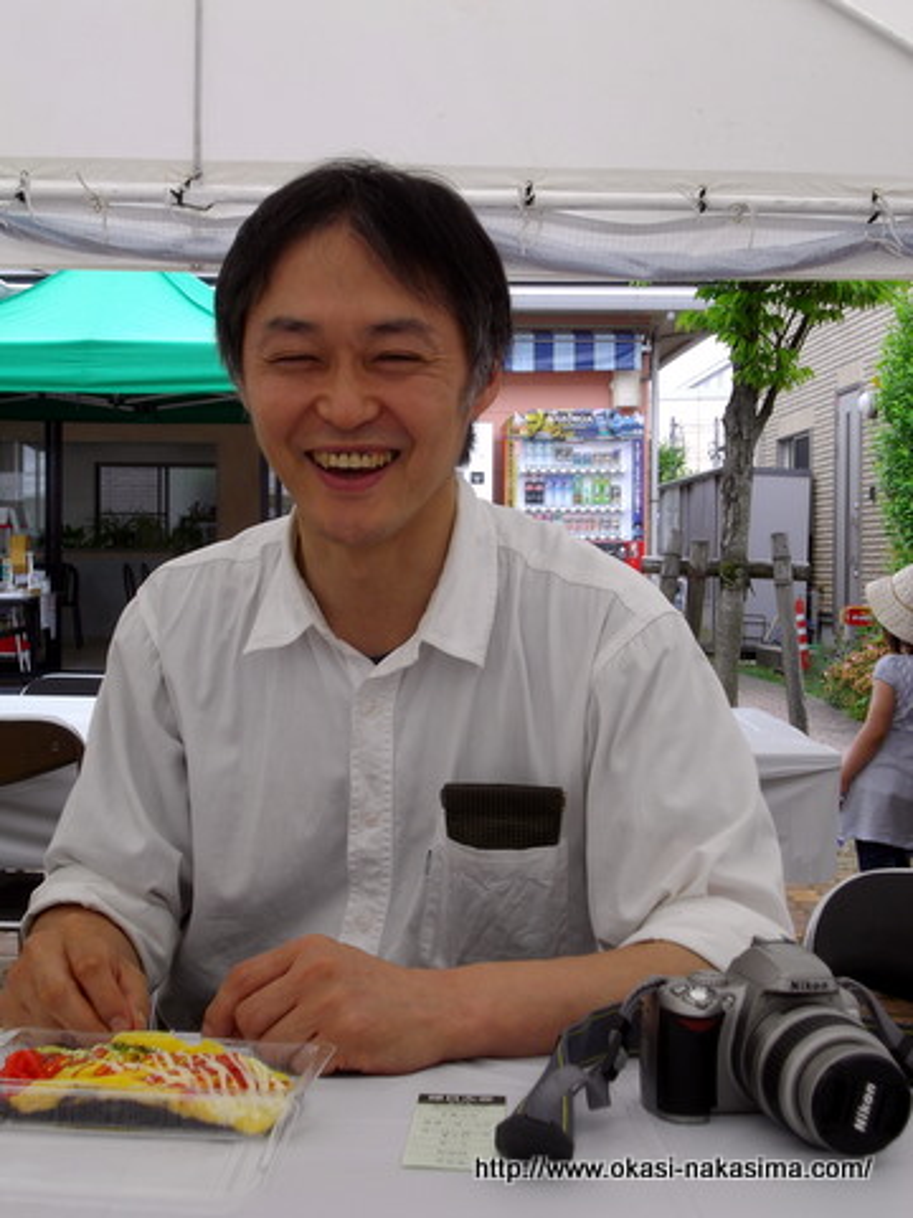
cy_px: 609
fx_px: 1934
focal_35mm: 55
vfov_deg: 34.9
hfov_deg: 26.6
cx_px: 456
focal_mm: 9.8
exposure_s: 1/125
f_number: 4.8
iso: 100
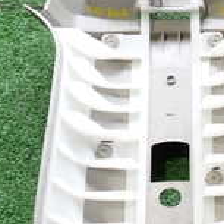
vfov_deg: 17.7
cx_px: 278
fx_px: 710
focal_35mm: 97
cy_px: 196
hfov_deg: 17.0
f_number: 2.2
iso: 160
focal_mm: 5.05
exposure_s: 1/60
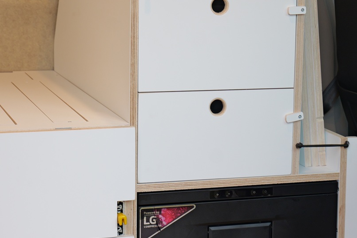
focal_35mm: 112
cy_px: 124
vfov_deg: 12.2
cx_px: 240
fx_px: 1111
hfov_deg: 18.2
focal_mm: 60
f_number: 5.6
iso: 1000
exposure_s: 1/60
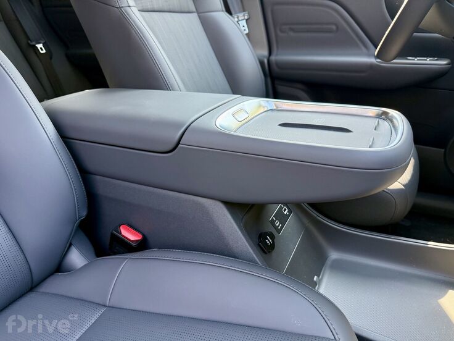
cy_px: 170
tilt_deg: -26.4
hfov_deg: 71.6
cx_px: 227
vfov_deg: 56.8
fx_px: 315
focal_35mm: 24
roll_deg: +4.1
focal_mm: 6.76
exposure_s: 1/167
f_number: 1.78
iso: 200
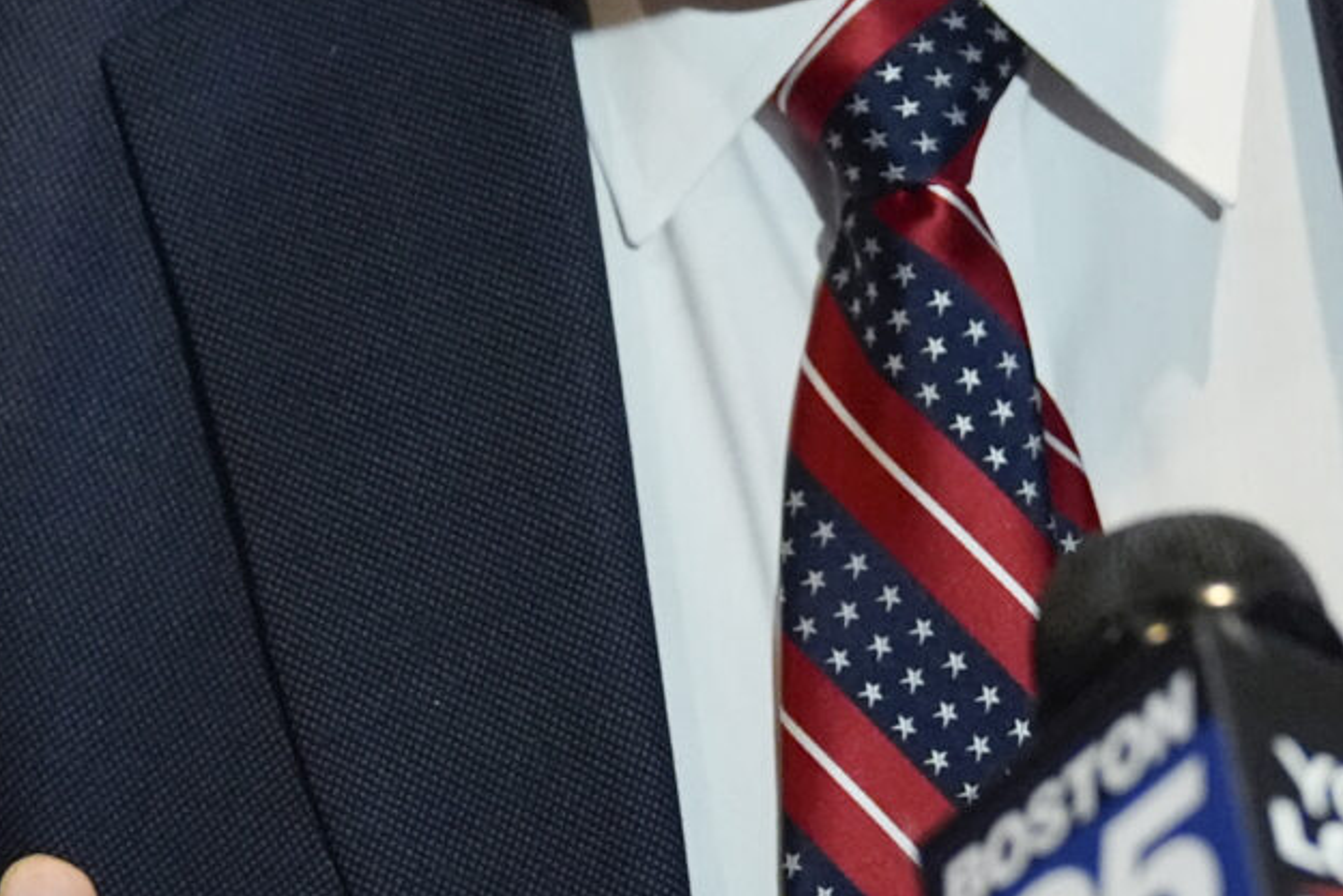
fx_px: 6268
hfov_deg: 12.2
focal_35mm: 168
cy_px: 102
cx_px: 776
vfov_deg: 8.2
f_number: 2.8
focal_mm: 41
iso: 4000
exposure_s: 1/500
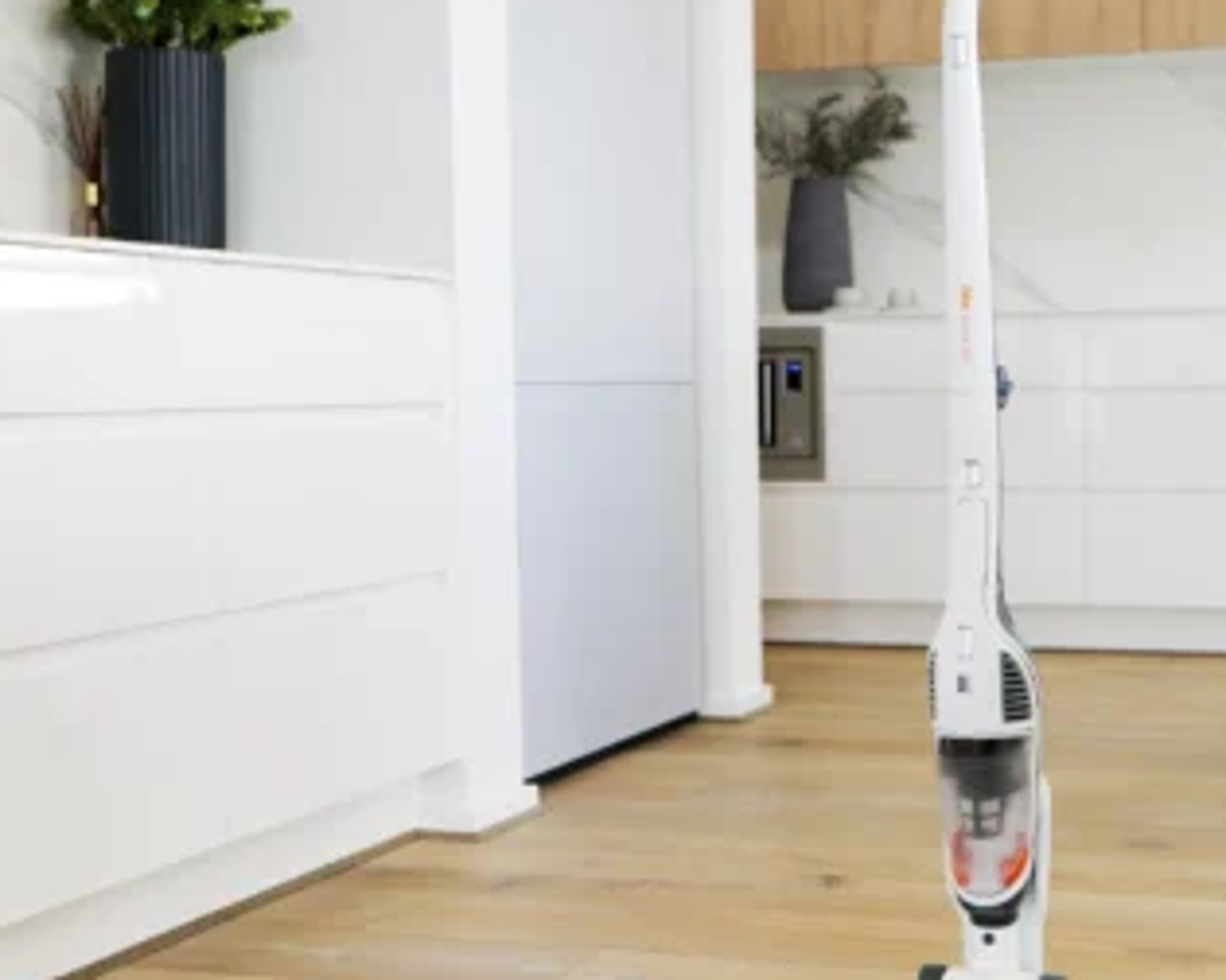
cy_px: 506
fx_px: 2141
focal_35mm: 59
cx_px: 786
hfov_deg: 31.8
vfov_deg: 25.8
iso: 400
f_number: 3.5
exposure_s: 1/250
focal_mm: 33
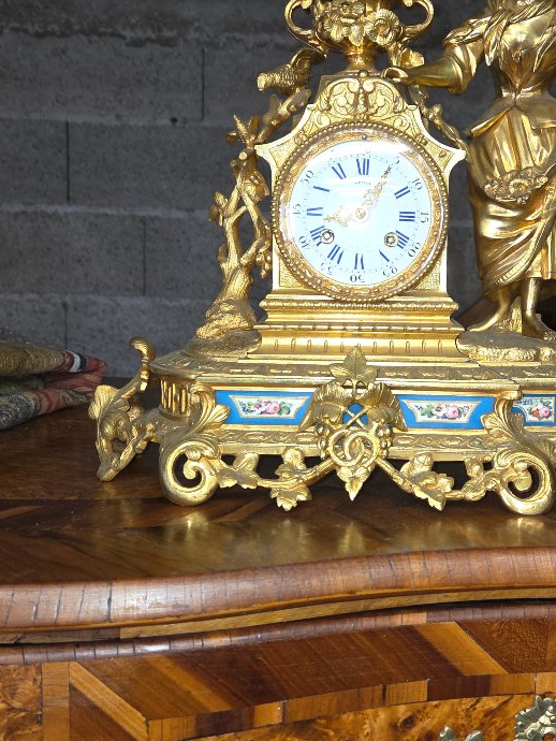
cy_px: 377
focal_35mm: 40
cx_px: 359
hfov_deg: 35.7
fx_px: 856
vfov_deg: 46.8
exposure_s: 1/50
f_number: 1.8
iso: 80
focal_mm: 5.4
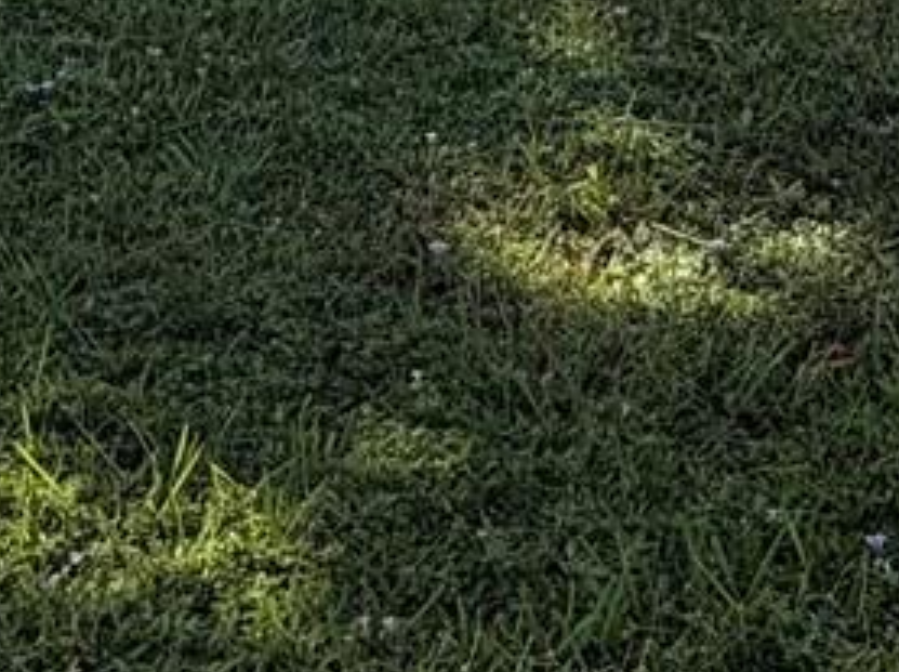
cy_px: -321
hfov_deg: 24.1
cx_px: 363
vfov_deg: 16.6
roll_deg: +1.0
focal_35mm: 81
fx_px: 2101
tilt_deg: -11.6
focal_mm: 2.22
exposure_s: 1/631
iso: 40
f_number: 2.2
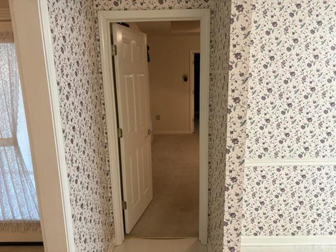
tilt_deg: -10.3
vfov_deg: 53.1
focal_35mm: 26
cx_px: 168
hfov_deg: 67.3
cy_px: 126
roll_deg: +1.3
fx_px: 252
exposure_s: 1/60
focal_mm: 5.96
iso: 250
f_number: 1.6
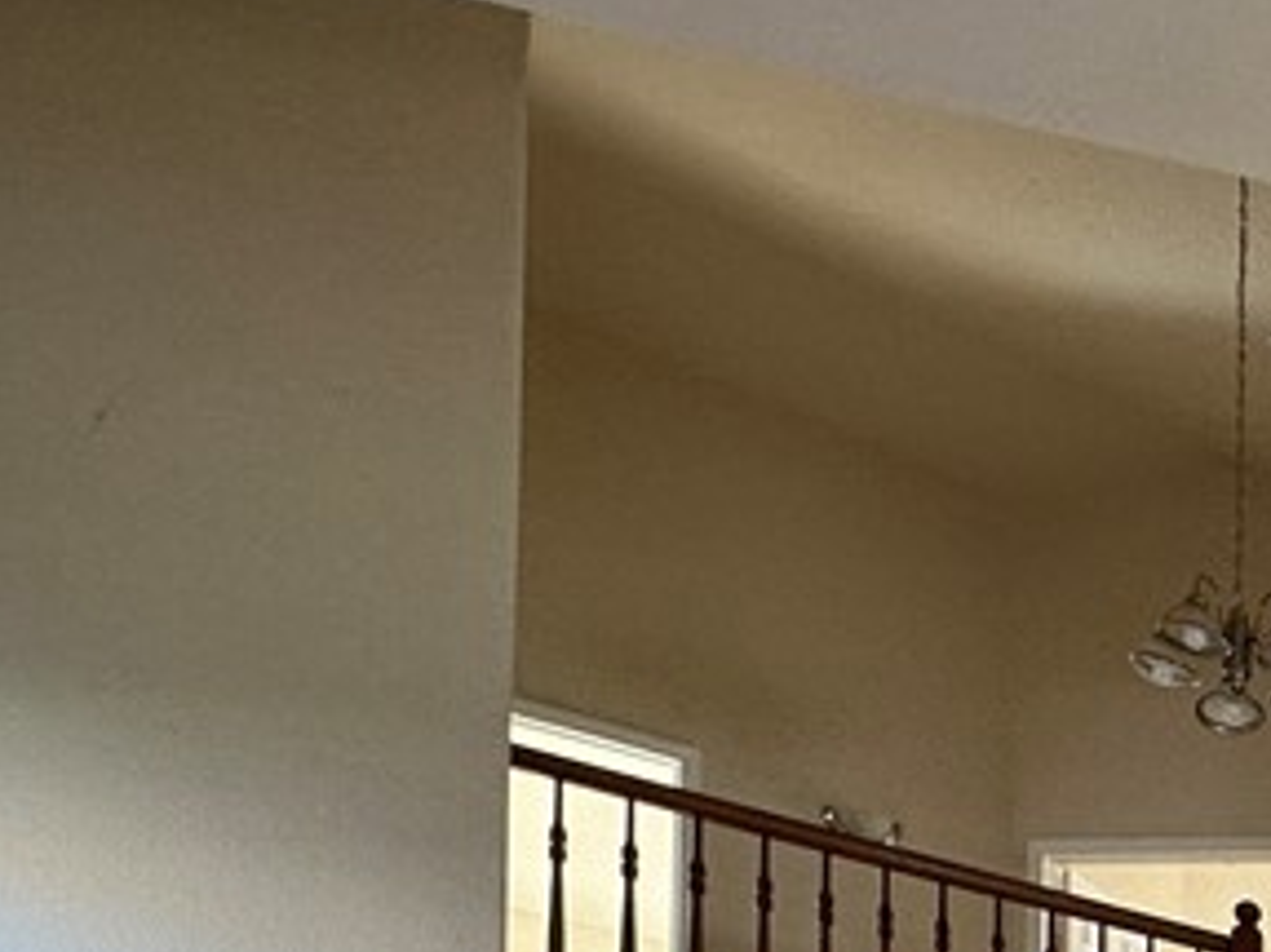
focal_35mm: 50
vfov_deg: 21.8
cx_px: 1873
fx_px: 1835
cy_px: 1585
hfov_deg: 27.4
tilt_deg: +1.4
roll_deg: -0.2
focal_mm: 2.22
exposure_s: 1/120
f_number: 2.2
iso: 125
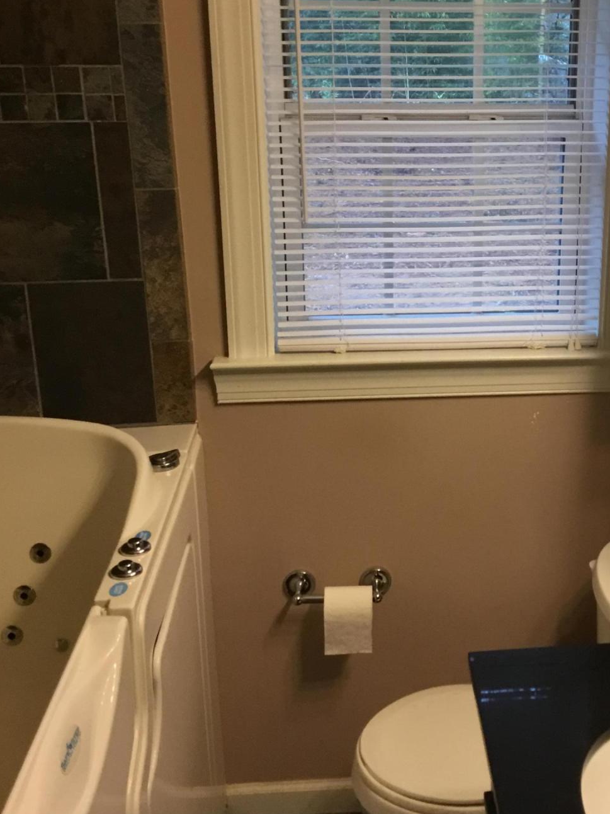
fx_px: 1128
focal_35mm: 48
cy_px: 333
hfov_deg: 29.7
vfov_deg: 39.5
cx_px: 468
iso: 80
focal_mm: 3.3
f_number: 2.4
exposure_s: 1/30
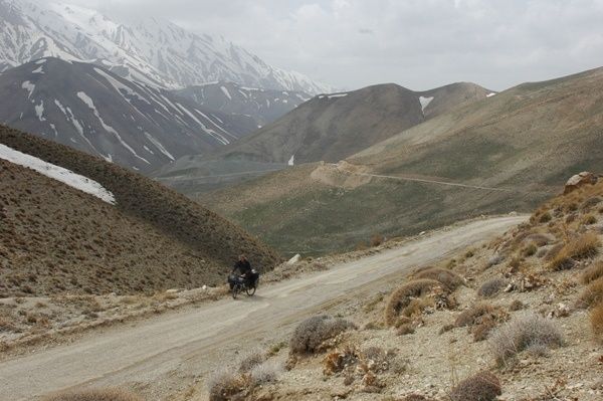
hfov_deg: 46.4
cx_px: 302
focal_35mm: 42
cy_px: 200
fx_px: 703
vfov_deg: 31.8
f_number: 11
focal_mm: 28
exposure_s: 1/400
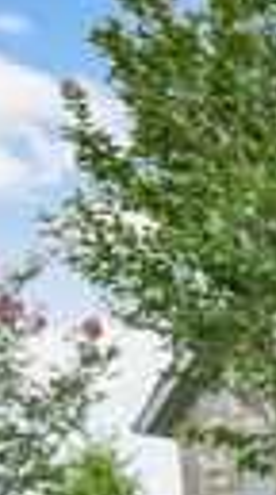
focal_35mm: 57
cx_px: 824
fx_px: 746
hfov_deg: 11.5
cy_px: 612
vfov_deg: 30.4
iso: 500
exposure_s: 1/250
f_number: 11
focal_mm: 14
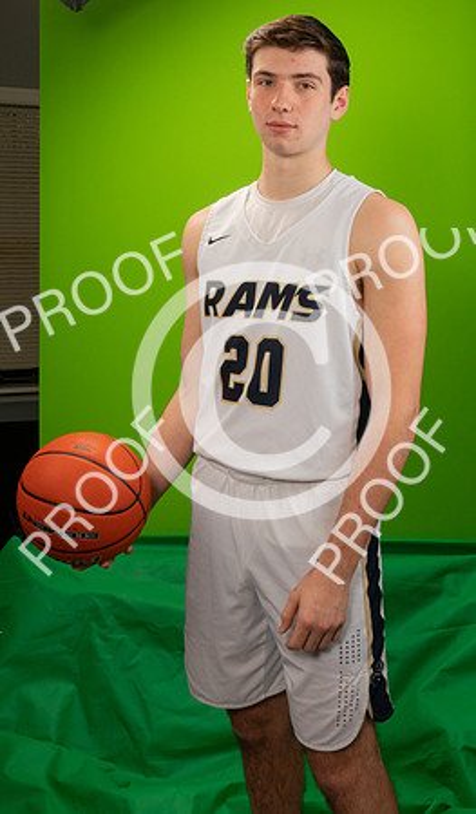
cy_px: 285
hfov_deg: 25.0
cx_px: 256
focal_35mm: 49
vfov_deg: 41.2
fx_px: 1071
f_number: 20
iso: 800
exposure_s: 1/60
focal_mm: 24
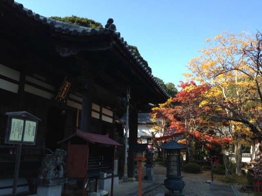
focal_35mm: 33
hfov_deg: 55.4
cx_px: 131
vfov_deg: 42.9
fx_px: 250
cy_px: 98
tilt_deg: +11.9
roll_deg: -1.1
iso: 50
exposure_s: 1/420
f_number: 2.4
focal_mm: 4.12
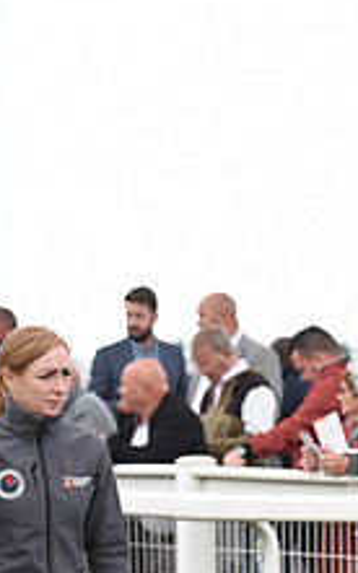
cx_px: 682
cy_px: 484
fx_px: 5217
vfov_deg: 6.3
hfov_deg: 3.9
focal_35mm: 334
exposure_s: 1/640
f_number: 5
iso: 1000
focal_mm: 125
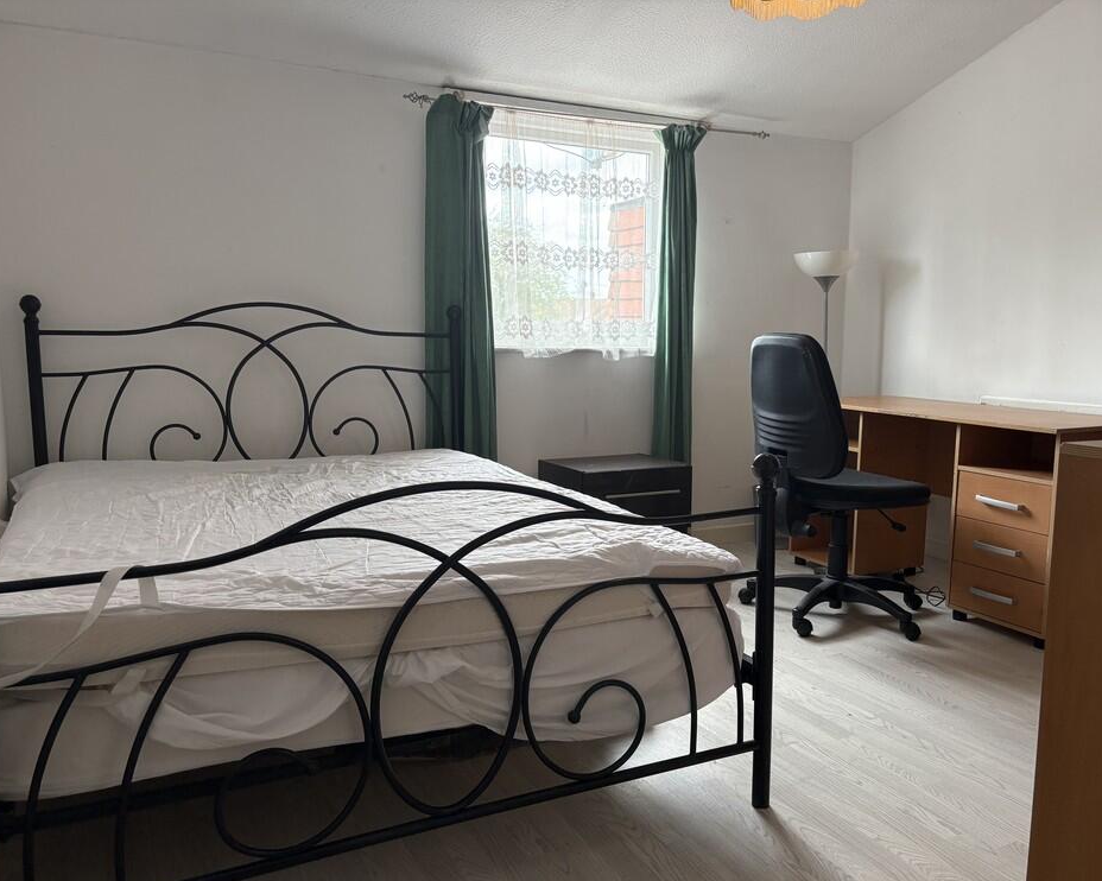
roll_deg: -0.2
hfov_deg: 62.1
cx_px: 593
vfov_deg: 51.5
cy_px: 454
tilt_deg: -7.9
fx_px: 913
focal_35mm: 28
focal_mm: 5.96
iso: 125
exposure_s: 1/100
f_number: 1.6
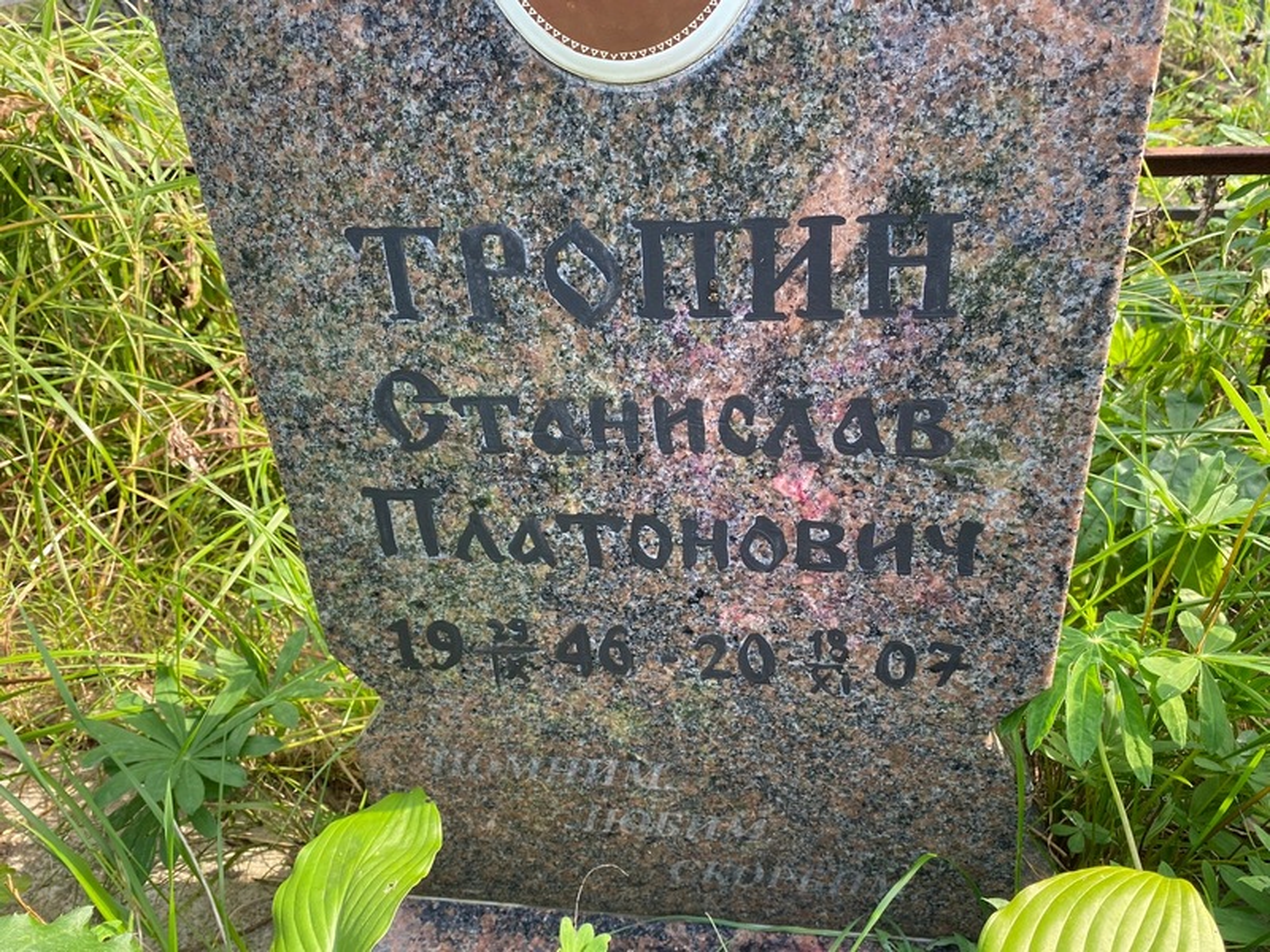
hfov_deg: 67.3
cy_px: 476
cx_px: 635
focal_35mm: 26
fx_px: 954
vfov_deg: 53.1
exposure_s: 1/154
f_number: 1.8
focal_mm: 4.25
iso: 32
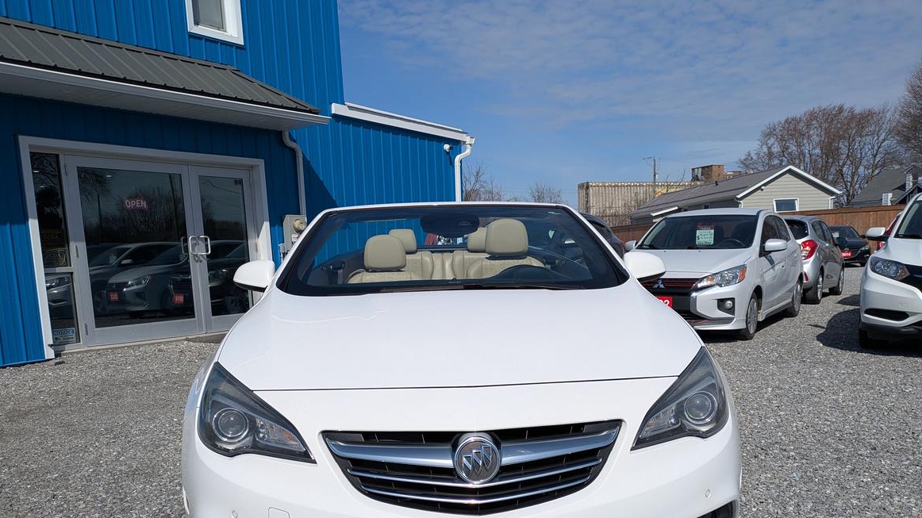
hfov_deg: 64.3
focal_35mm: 30
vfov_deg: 38.4
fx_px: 733
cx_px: 480
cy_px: 354
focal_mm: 5.43
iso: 58
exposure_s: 1/5076
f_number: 1.89
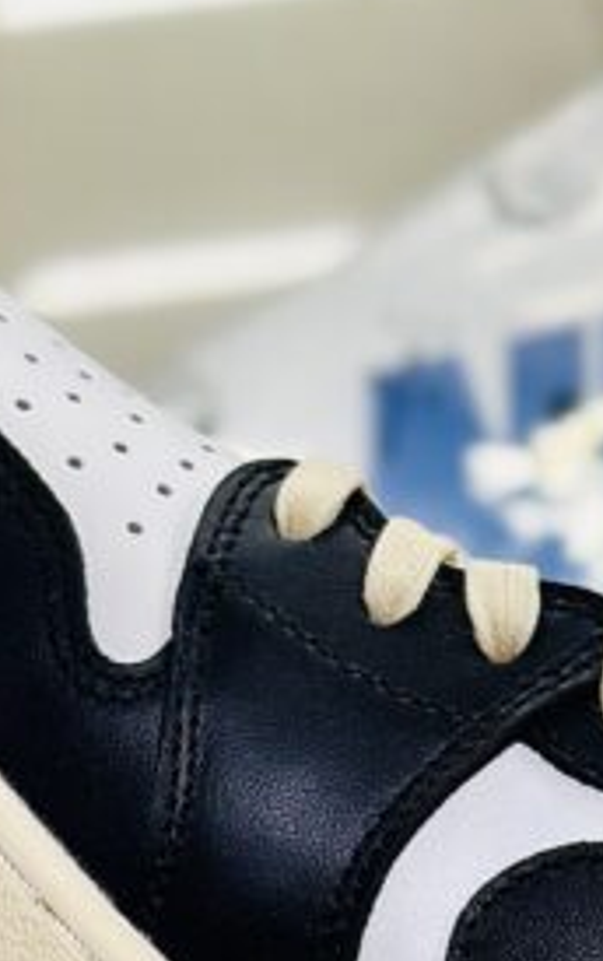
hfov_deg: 7.6
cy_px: 1201
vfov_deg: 11.8
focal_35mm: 173
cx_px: 691
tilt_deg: -53.8
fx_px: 4535
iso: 80
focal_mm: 6.86
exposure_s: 1/141
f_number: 1.78
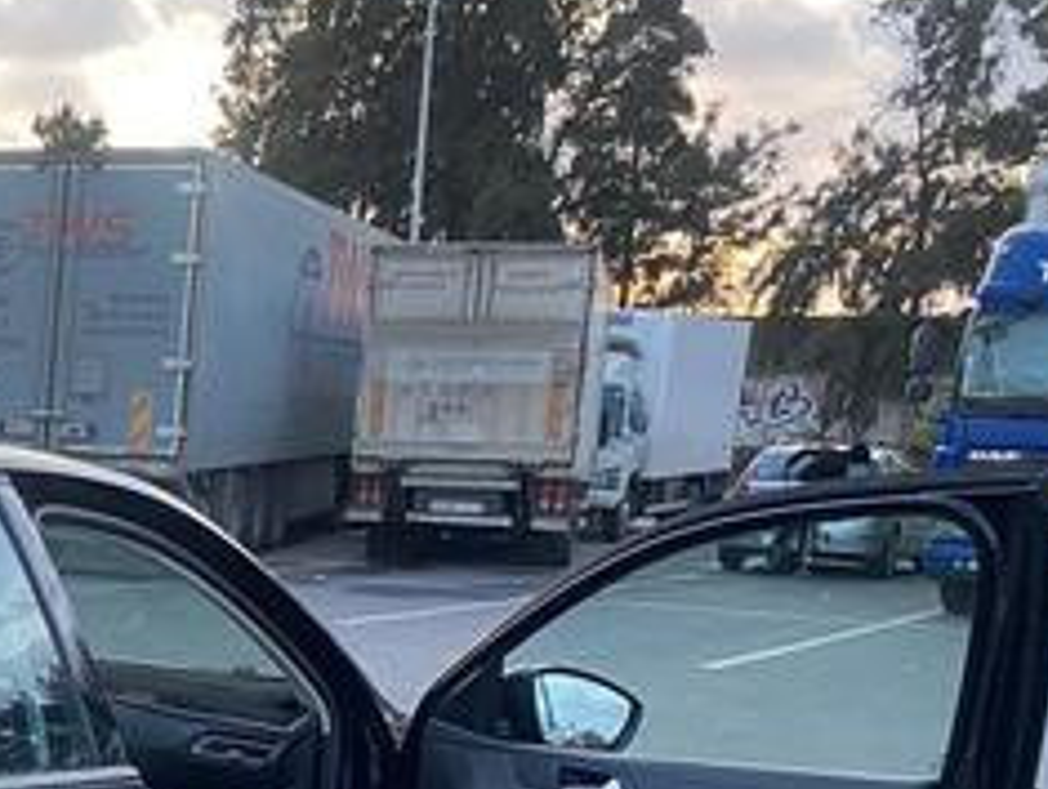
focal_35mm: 72
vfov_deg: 19.8
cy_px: 809
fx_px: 2183
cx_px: -357
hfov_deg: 23.5
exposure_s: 1/78
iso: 125
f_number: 1.8
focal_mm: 4.25
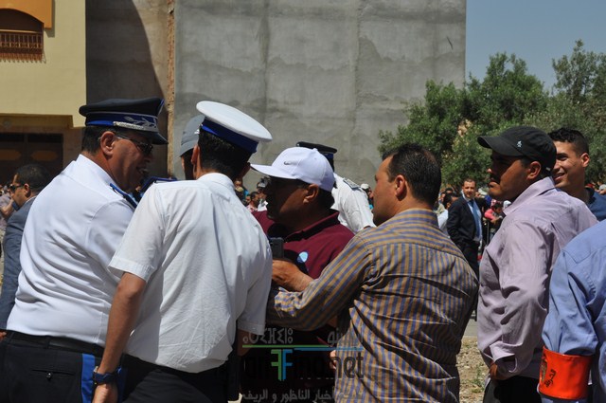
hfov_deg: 26.0
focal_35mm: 78
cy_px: 202
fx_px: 1311
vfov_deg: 17.4
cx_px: 303
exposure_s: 1/400
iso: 200
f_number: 10
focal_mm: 52
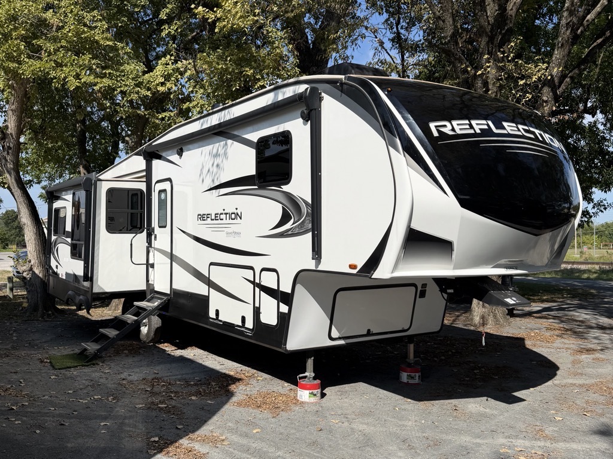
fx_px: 425
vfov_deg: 56.8
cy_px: 230
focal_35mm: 24
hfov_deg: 71.6
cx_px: 306
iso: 80
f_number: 1.78
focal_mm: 6.76
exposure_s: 1/6711
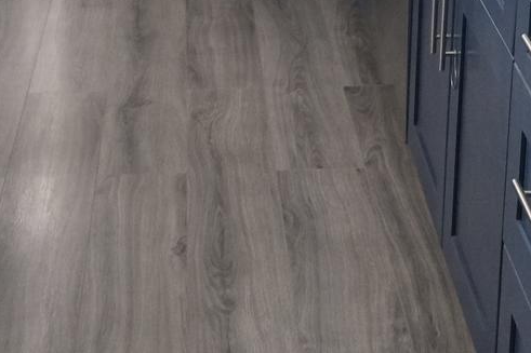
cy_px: -169
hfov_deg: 21.2
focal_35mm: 96
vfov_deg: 13.5
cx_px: 290
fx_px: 1415
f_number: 3.5
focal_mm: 15
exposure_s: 1/100
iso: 2500
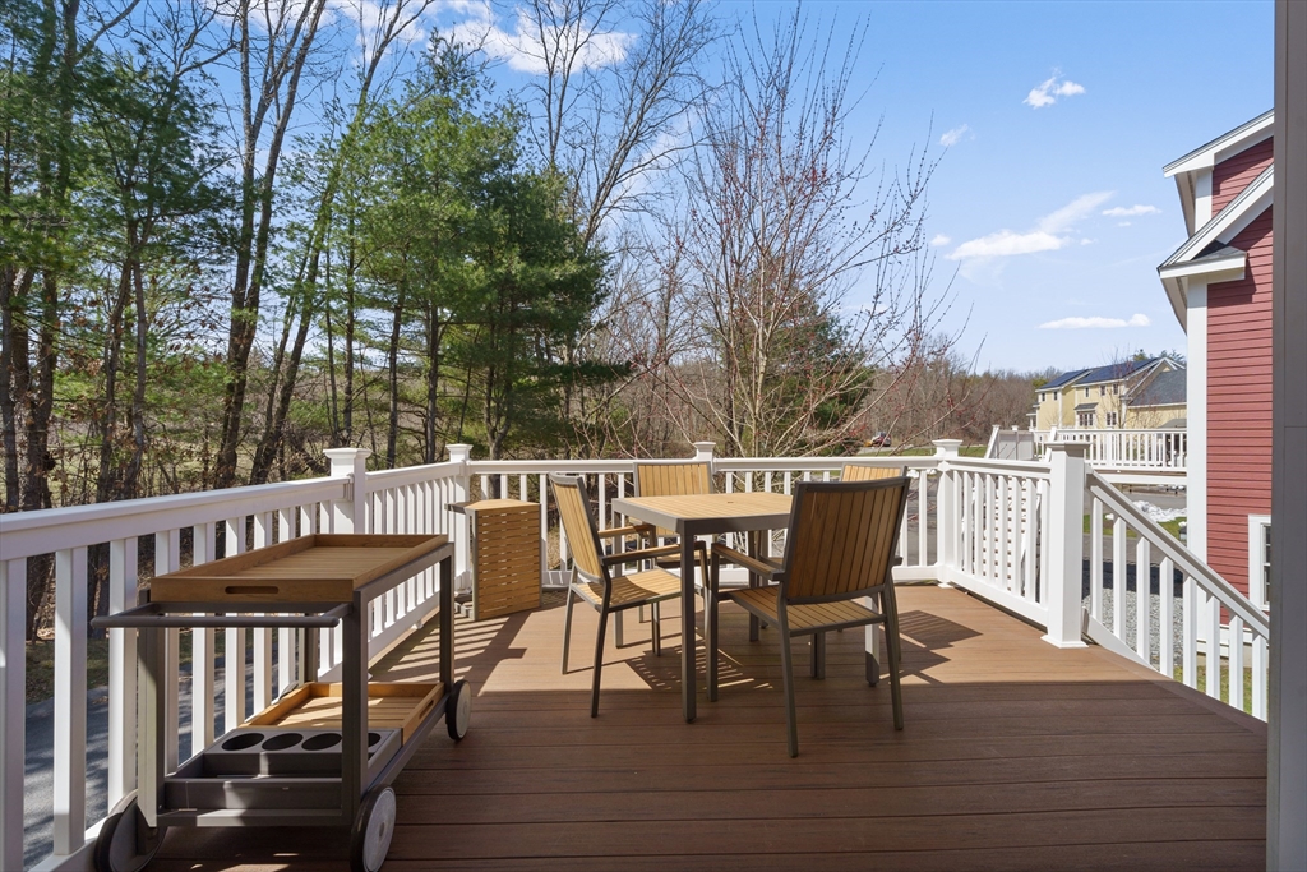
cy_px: 436
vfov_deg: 73.8
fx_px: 581
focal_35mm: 16
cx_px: 654
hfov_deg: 96.7
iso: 250
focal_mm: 16
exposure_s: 1/125
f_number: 9
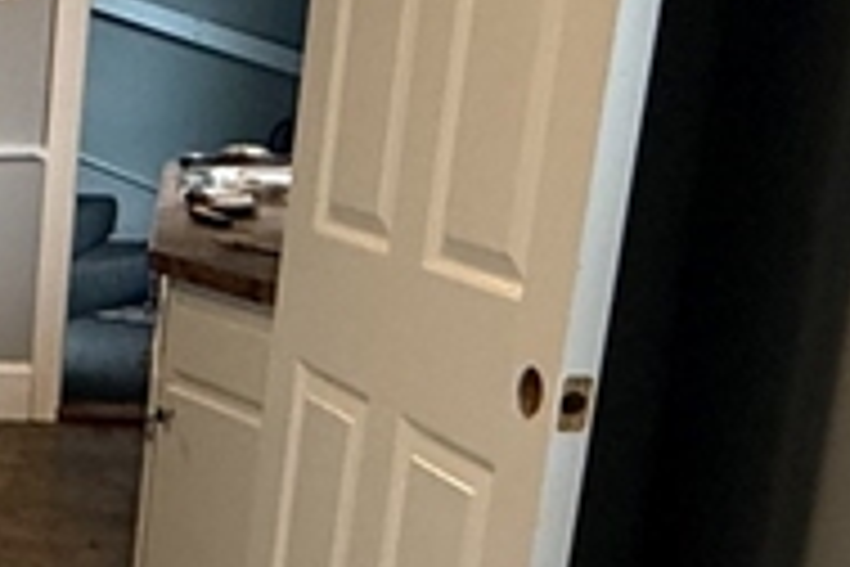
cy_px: 513
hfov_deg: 18.9
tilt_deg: -15.9
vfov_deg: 17.0
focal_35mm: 79
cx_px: -724
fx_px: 1865
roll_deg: +1.3
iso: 250
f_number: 2.2
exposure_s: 1/60
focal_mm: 2.22
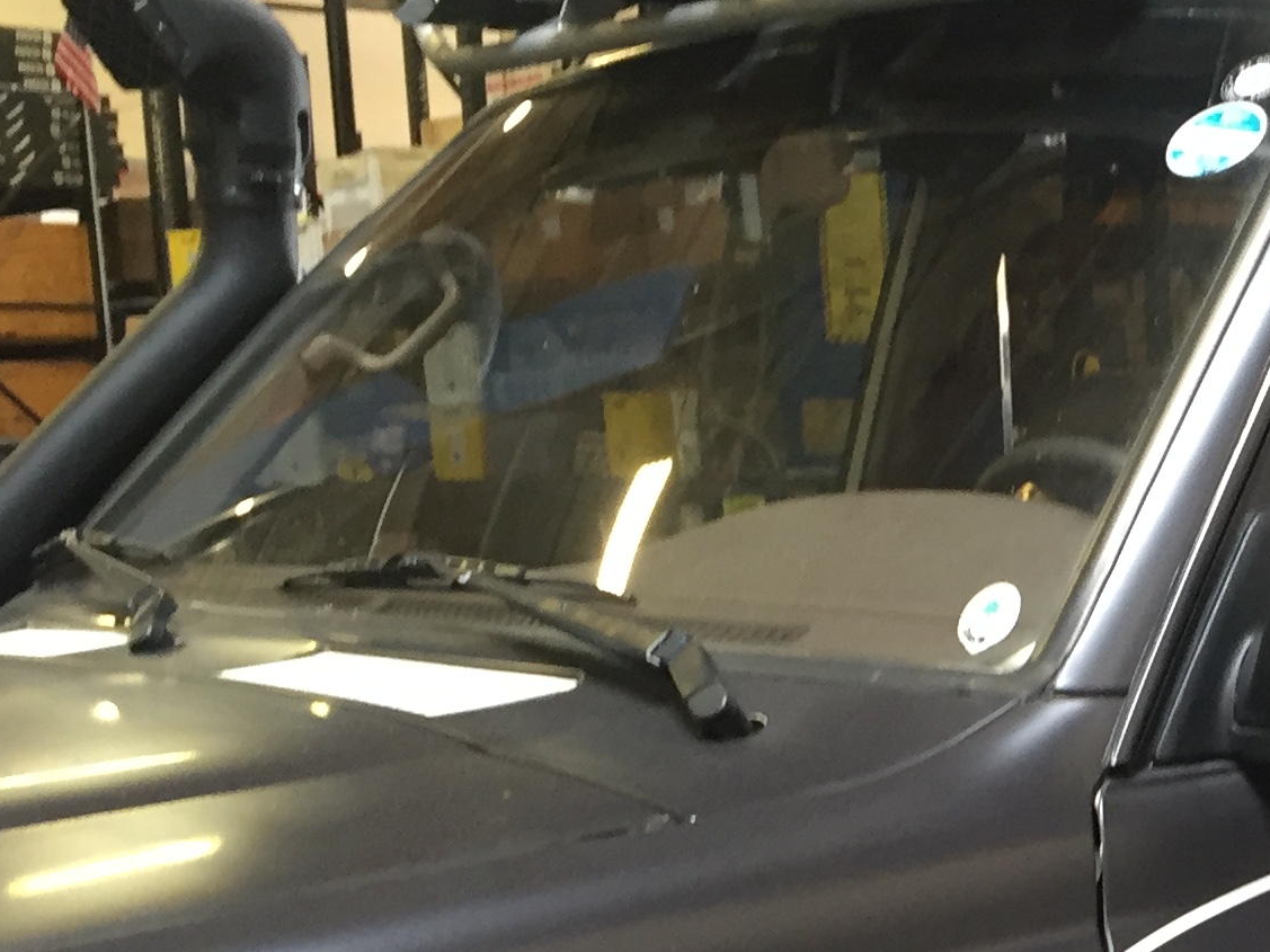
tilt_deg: -9.8
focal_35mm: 84
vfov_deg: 17.1
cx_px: 1374
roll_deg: -0.4
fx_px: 3081
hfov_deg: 22.1
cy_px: 993
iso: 100
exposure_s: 1/30
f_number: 2.2
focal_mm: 4.15
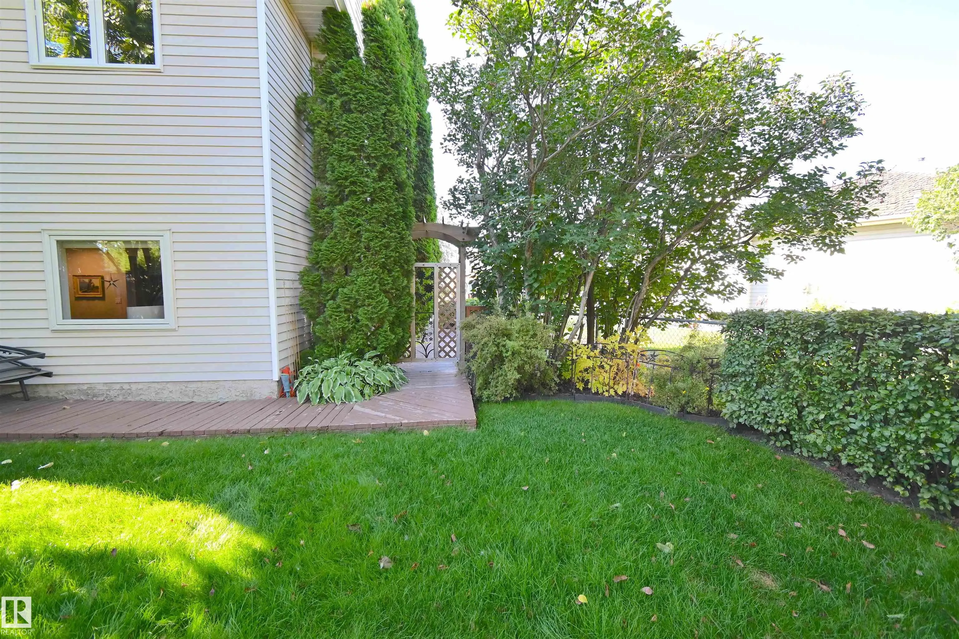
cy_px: 320
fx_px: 400
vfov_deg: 77.3
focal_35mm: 15
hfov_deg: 100.4
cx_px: 480
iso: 400
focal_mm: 10
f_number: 4.5
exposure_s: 1/200
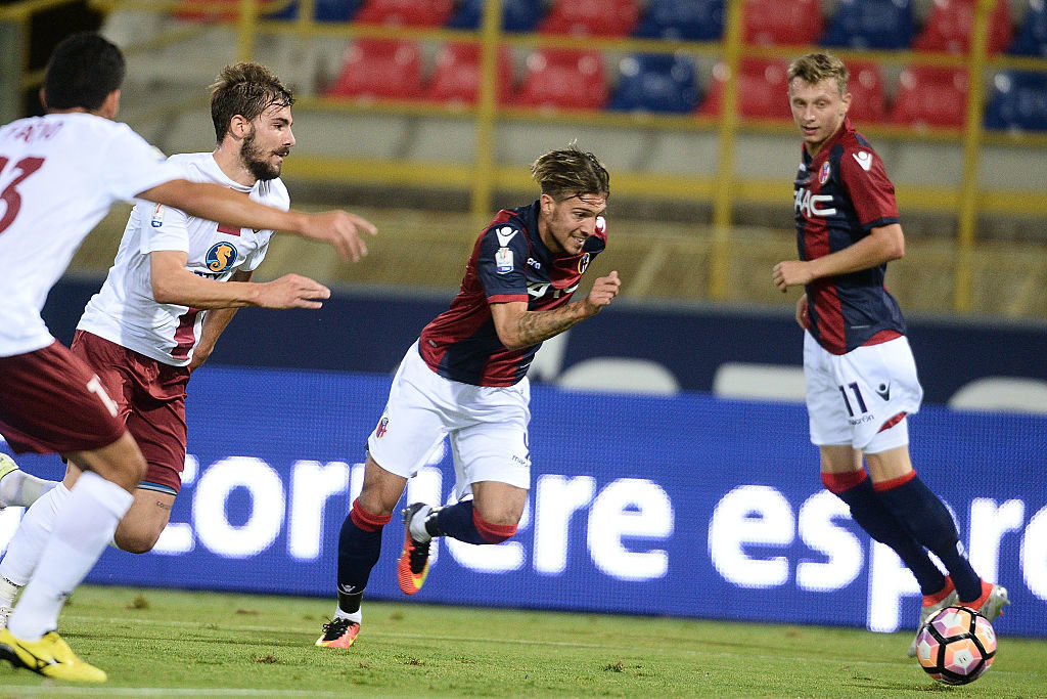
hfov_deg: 4.1
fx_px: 14543
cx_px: 524
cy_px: 350
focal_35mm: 500
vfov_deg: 2.8
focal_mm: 500
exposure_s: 1/1000
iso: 4500
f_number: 4
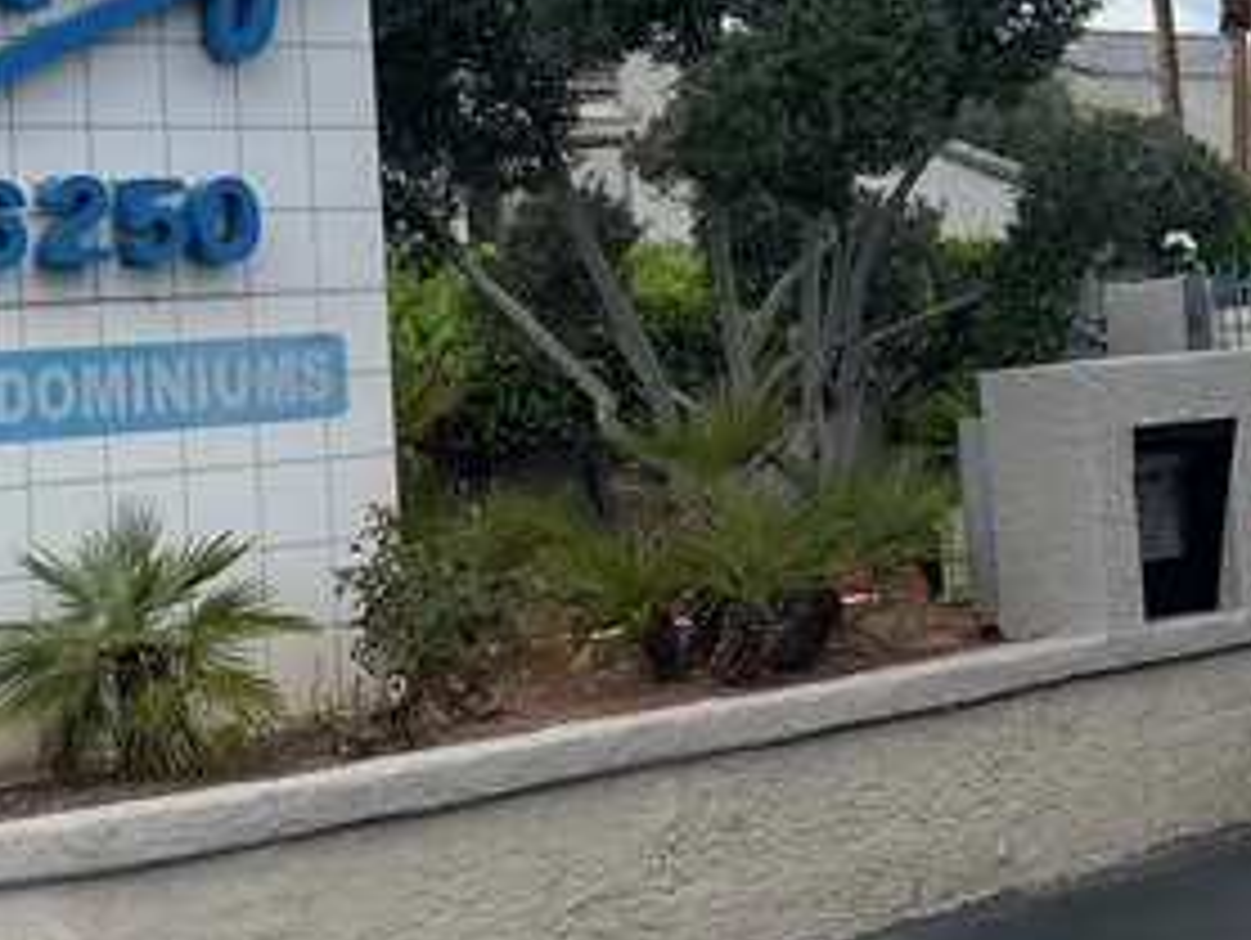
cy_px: 99
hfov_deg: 20.5
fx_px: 3328
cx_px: 1287
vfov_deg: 15.9
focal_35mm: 92
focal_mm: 5.1
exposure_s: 1/3165
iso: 32
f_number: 1.6
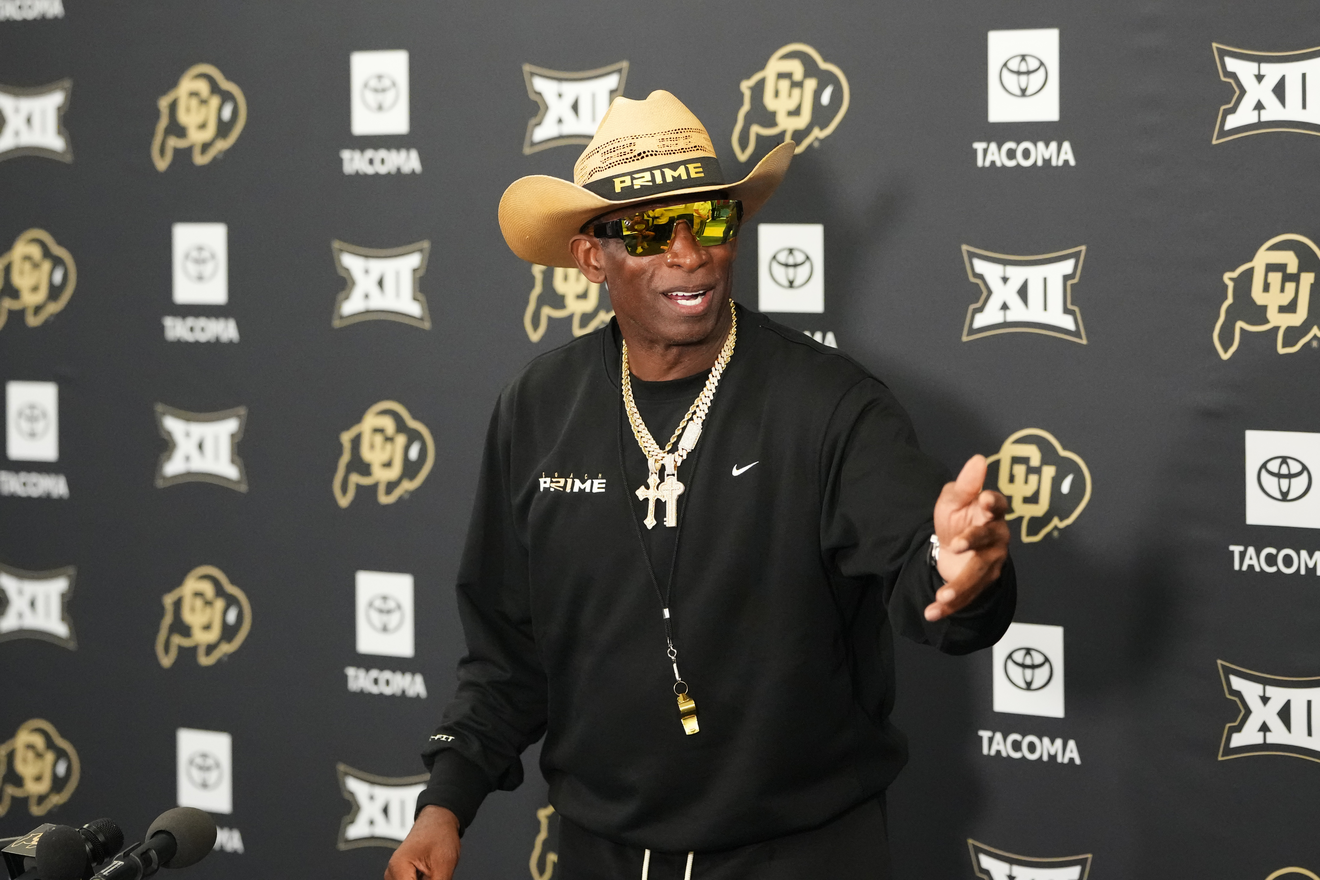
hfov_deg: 16.5
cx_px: 660
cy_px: 440
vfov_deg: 11.1
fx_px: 4546
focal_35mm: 124
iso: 6400
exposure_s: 1/1000
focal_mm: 83
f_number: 2
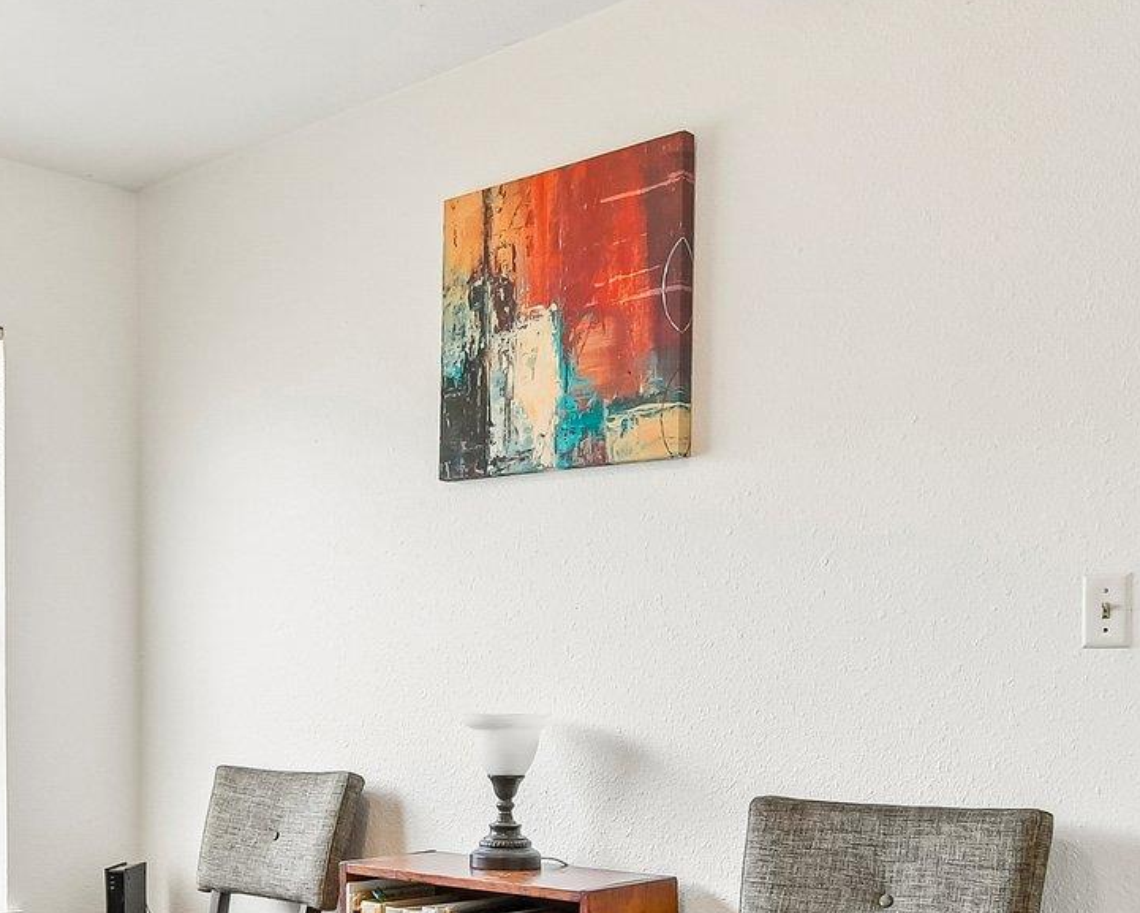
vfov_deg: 37.0
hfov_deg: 45.0
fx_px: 1350
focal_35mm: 40
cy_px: 604
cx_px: 360
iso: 400
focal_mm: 10
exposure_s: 1/30
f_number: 8
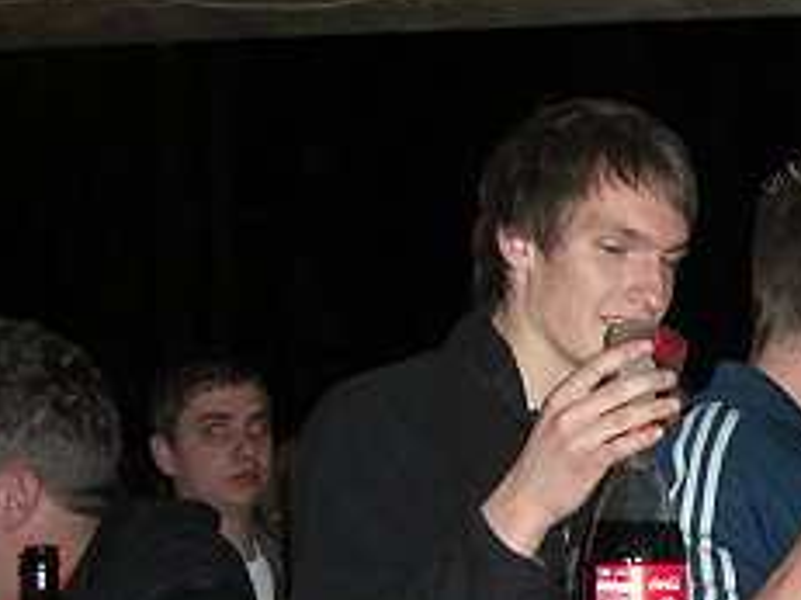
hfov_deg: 21.2
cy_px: 508
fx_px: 2035
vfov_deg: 16.6
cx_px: 862
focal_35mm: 88
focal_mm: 7.9
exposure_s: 1/60
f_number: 2.8
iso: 200
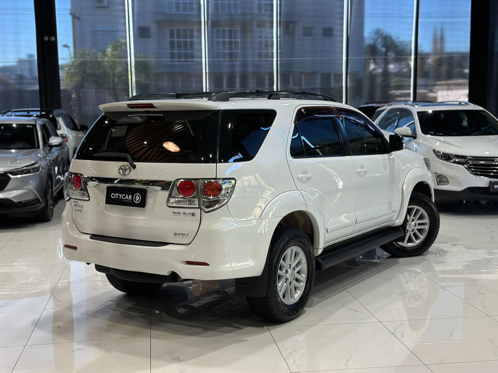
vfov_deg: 30.3
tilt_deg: -7.4
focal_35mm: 48
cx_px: 249
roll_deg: +0.8
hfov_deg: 39.7
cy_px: 186
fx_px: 691
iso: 100
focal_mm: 6.86
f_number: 1.78
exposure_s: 1/120
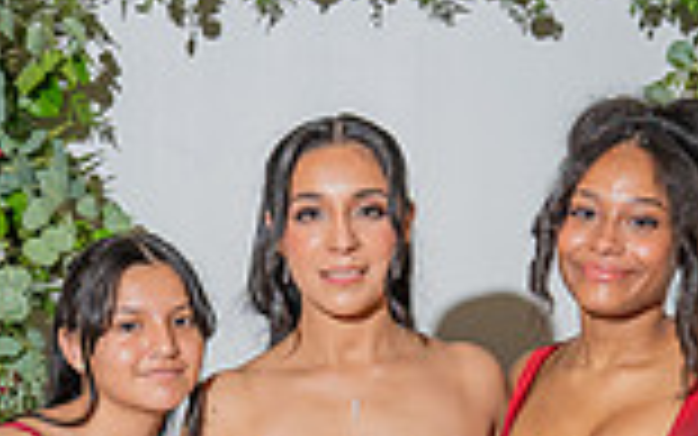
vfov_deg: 9.5
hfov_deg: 15.7
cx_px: 341
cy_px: 692
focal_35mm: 133
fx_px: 2531
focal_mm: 30
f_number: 5.6
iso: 800
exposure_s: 1/200
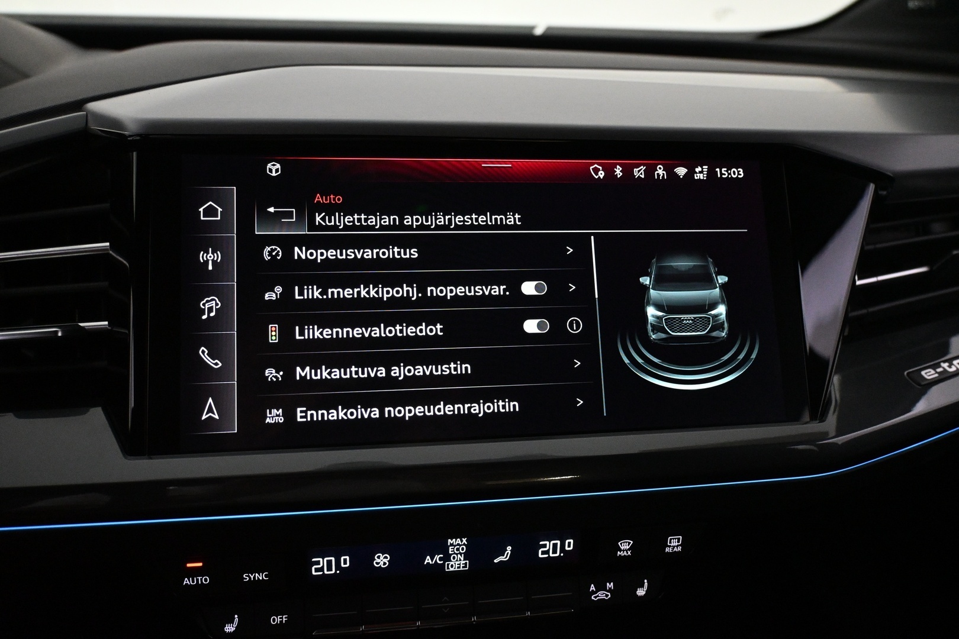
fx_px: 779
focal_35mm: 29
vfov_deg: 44.6
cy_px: 320
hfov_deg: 63.2
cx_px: 480
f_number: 3.8
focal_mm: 19.5
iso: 4000
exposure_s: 1/160
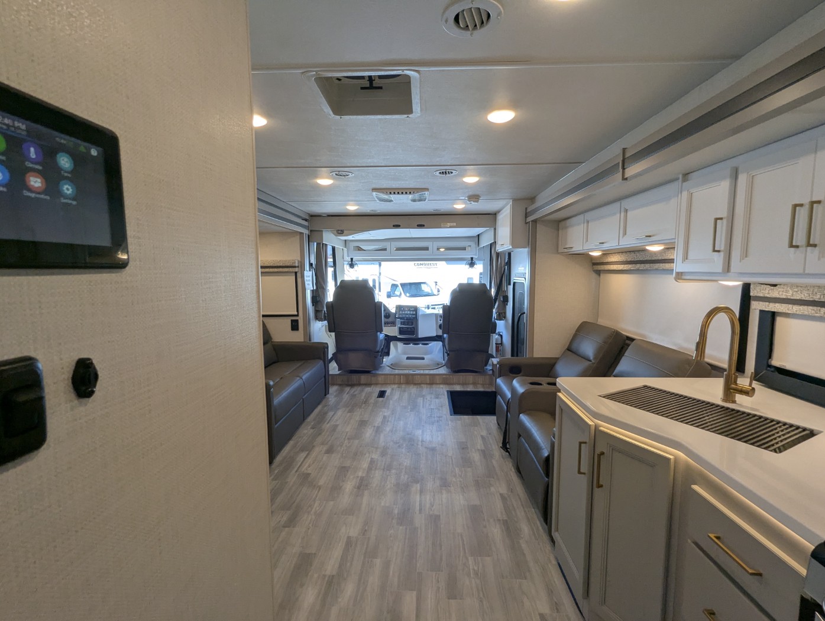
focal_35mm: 16
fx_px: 382
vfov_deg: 78.2
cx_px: 412
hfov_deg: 94.4
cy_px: 310
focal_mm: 2.35
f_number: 2.2
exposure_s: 1/145
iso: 85
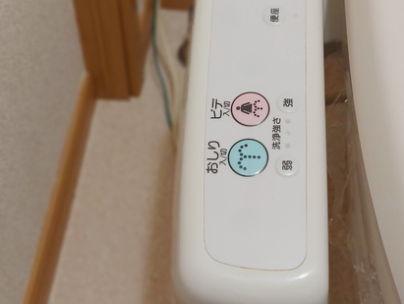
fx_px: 654
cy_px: 71
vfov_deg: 25.8
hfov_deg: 34.2
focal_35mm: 56
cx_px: 250
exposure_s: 1/24
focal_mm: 5.23
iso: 125
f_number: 1.8
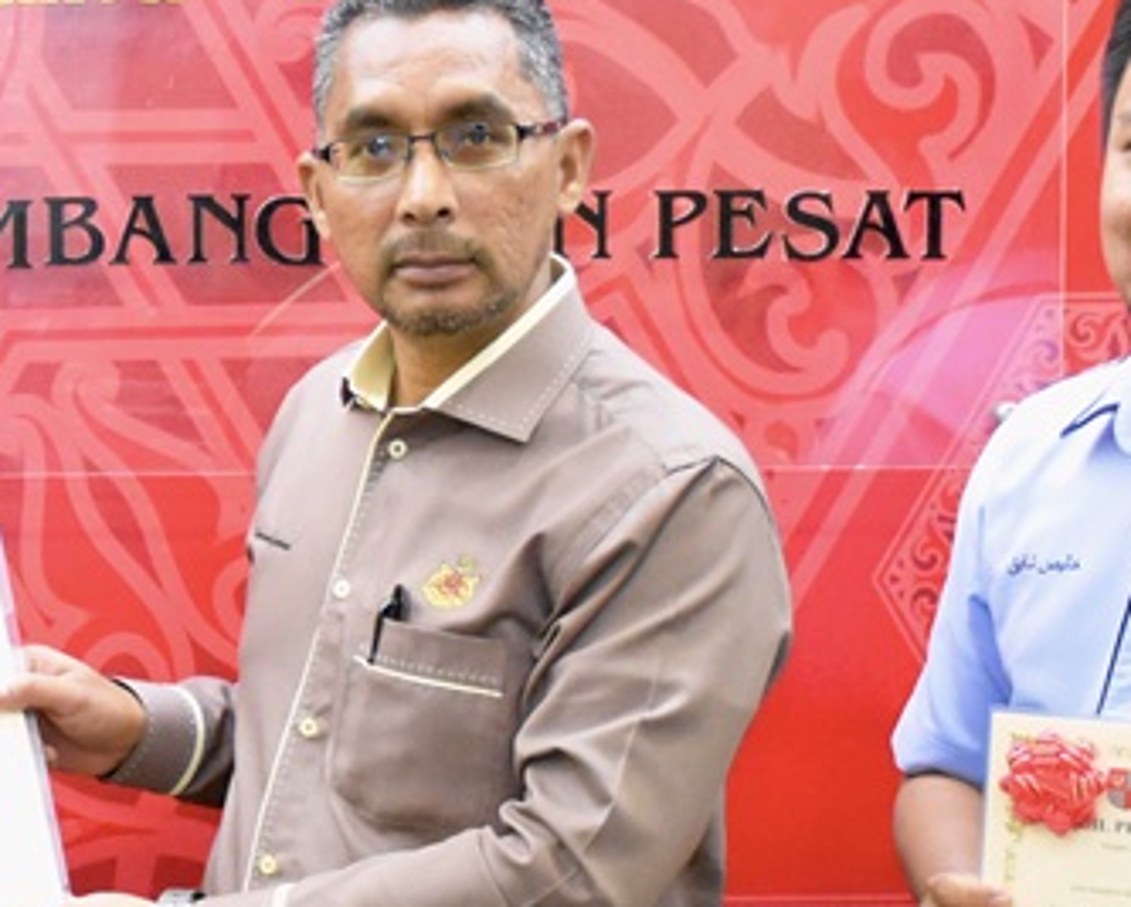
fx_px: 5092
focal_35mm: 152
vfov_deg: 10.2
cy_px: 550
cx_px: -183
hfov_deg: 12.4
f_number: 4.5
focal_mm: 30
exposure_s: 1/160
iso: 6400
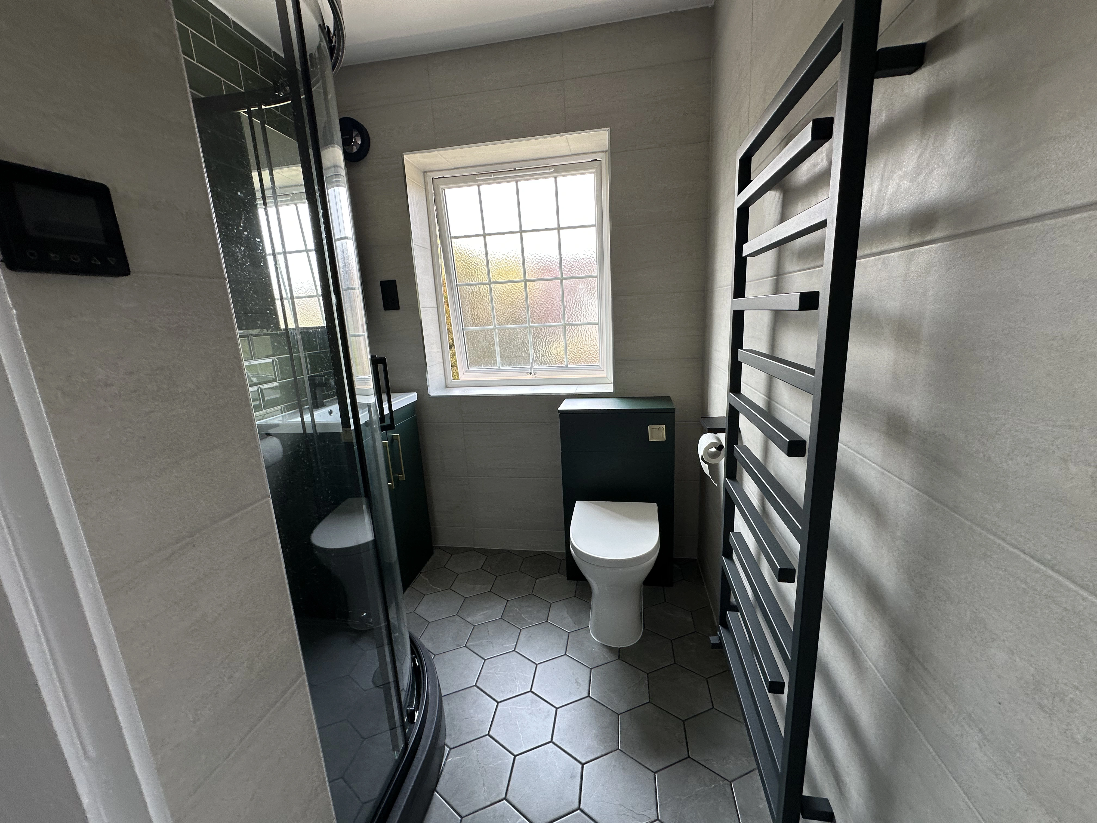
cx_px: 548
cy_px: 412
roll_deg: +3.2
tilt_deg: -11.7
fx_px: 444
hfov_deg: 102.1
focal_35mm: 14
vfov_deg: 85.7
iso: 64
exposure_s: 1/99
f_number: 2.2
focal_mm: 2.22
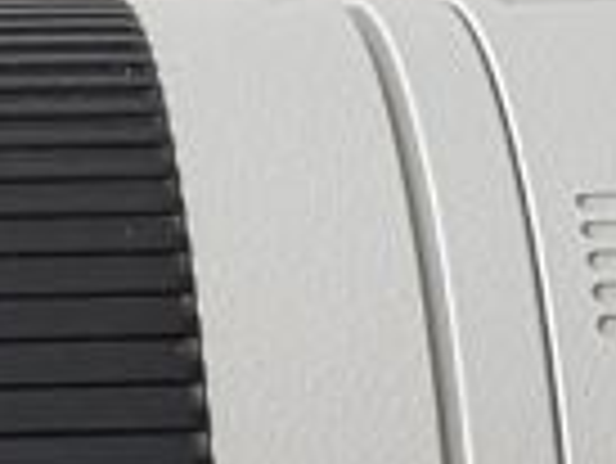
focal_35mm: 358
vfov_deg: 4.1
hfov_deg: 5.5
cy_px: 759
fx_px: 6376
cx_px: 540
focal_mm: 6.9
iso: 129
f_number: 1.68
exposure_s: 1/93.8
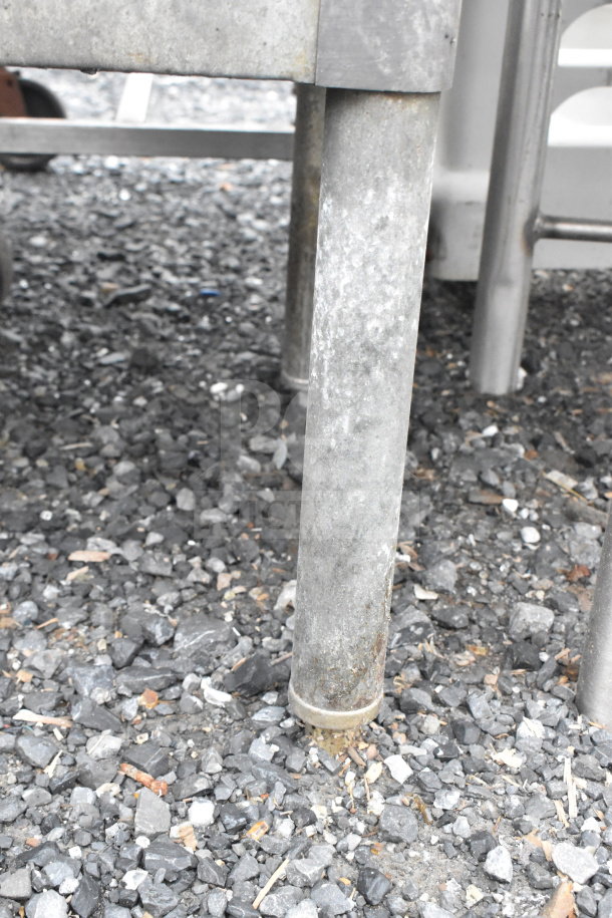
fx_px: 1147
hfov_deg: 29.9
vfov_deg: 43.6
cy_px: 459
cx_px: 306
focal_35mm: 45
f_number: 10
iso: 6400
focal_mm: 30
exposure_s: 1/400
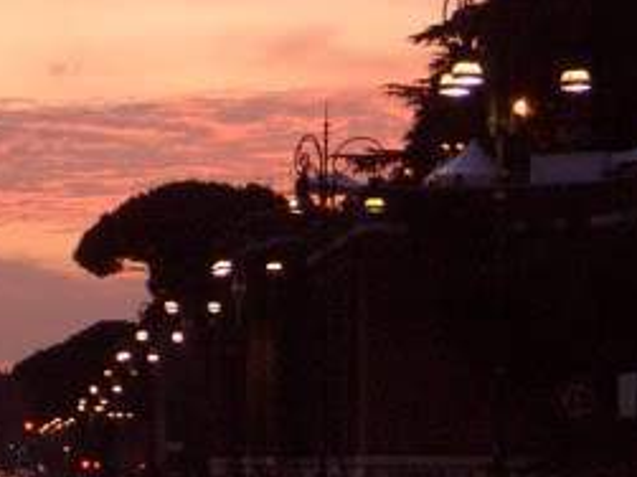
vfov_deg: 6.9
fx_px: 3936
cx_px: -99
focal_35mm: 214
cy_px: 198
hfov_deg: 9.2
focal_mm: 17.2
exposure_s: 1/100
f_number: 4.1
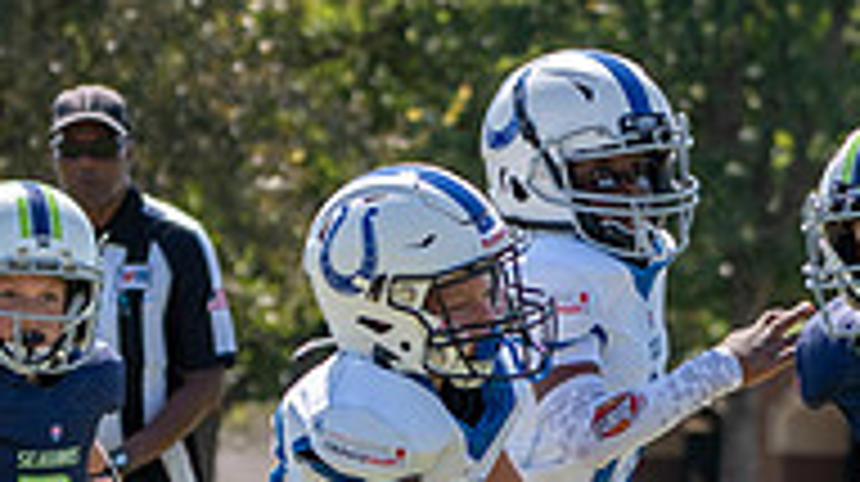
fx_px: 10343
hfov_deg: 4.8
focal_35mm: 454
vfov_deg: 2.7
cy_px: 667
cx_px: 700
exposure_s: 1/1250
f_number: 4.5
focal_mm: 112
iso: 320
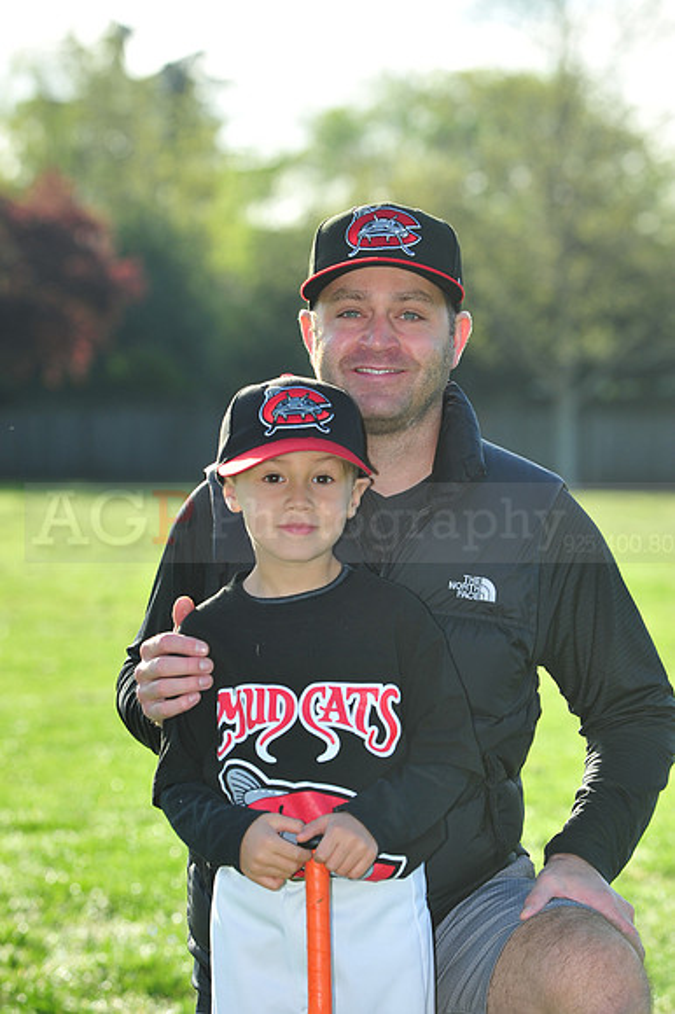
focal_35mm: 155
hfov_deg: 8.8
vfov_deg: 13.3
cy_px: 507
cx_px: 338
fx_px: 4364
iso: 400
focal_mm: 155
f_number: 7.1
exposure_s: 1/640
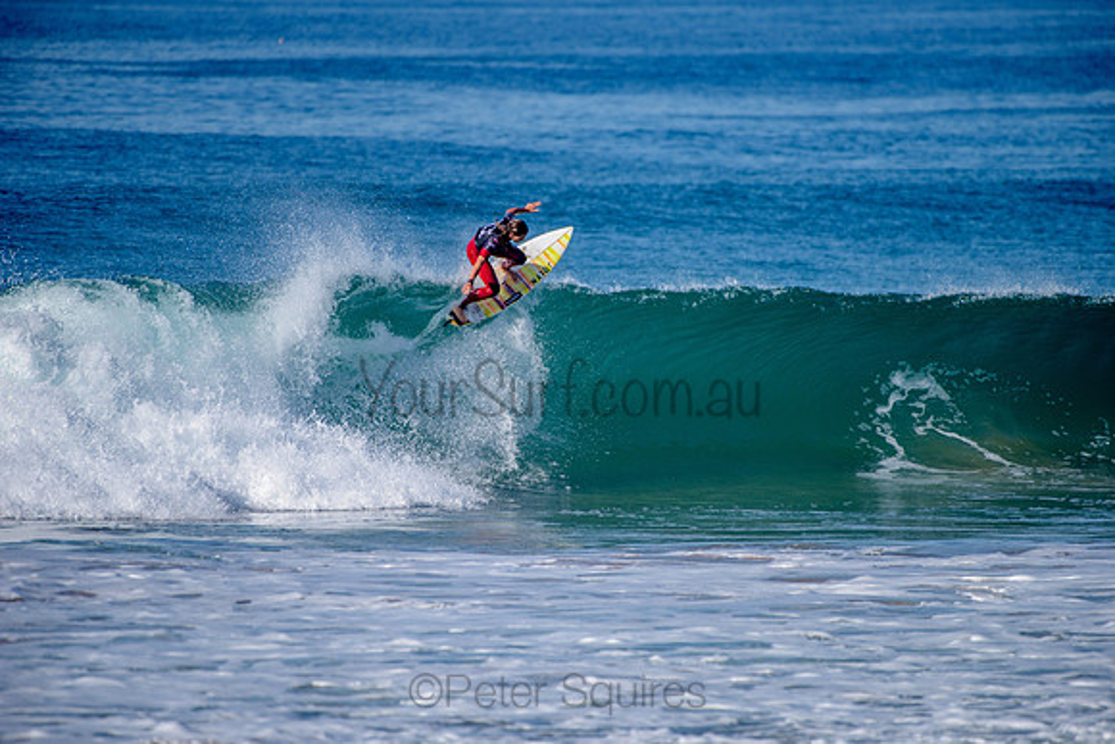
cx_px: 558
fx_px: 15489
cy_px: 372
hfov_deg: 4.1
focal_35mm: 500
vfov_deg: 2.8
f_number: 5.6
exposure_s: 1/1600
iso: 125
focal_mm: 500
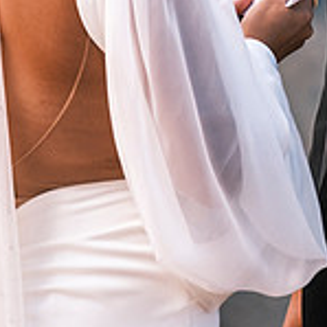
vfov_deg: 3.3
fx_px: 5632
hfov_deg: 3.3
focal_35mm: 527
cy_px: -87
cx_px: 483
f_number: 2.8
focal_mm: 106
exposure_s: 1/1250
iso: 400
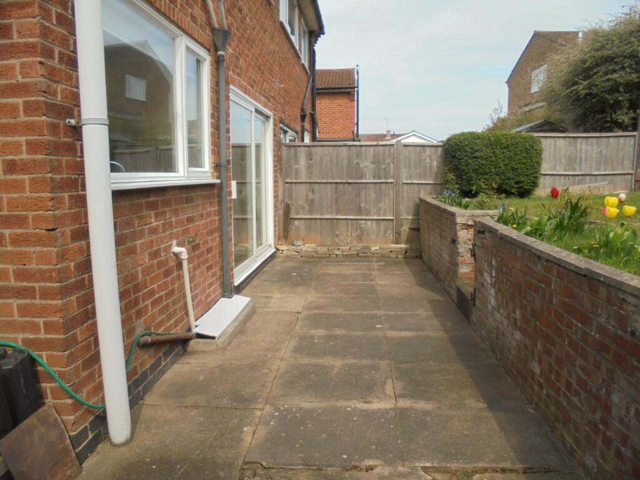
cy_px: 240
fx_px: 481
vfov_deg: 53.1
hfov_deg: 67.3
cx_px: 320
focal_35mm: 26
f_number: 3.5
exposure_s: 1/640
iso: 100
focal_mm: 4.6
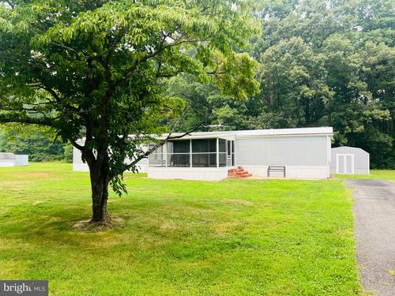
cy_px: 148
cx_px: 198
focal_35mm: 26
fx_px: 297
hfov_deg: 67.3
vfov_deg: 53.1
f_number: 1.5
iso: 50
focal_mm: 5.7
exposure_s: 1/1488
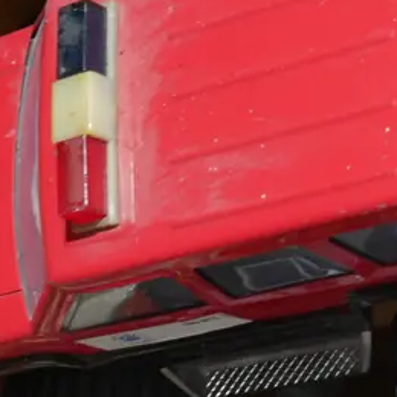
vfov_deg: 10.7
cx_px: 402
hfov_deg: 10.8
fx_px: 2076
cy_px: 476
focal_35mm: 160
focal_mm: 23
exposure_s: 1/60
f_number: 5.1
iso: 1000
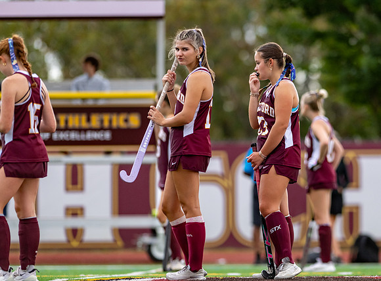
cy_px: 150
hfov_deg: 4.4
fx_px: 4923
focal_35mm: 450
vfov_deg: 3.3
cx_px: 265
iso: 900
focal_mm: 300
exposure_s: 1/800
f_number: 2.8
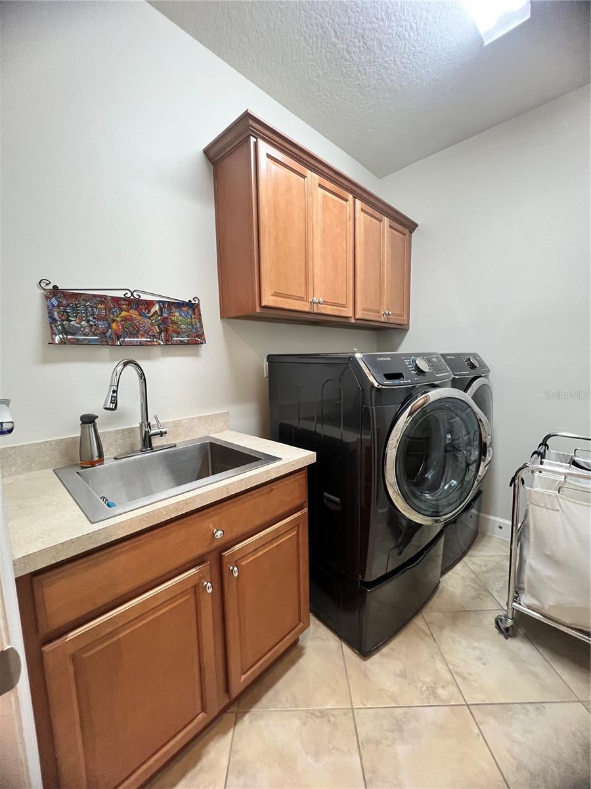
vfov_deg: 106.2
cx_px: 296
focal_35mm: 13
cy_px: 394
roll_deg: +2.5
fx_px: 296
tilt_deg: -5.4
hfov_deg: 89.9
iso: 250
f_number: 1.8
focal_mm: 1.57
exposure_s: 1/60
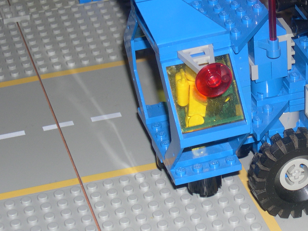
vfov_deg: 10.6
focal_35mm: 140
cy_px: 115
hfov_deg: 14.0
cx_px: 248
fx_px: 1245
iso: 100
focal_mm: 16.3
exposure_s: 1/60
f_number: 4
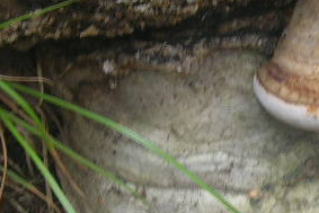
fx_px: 1401
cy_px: 167
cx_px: 260
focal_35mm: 158
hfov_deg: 12.9
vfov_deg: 8.7
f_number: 3.1
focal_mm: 7
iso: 50
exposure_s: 1/19.1
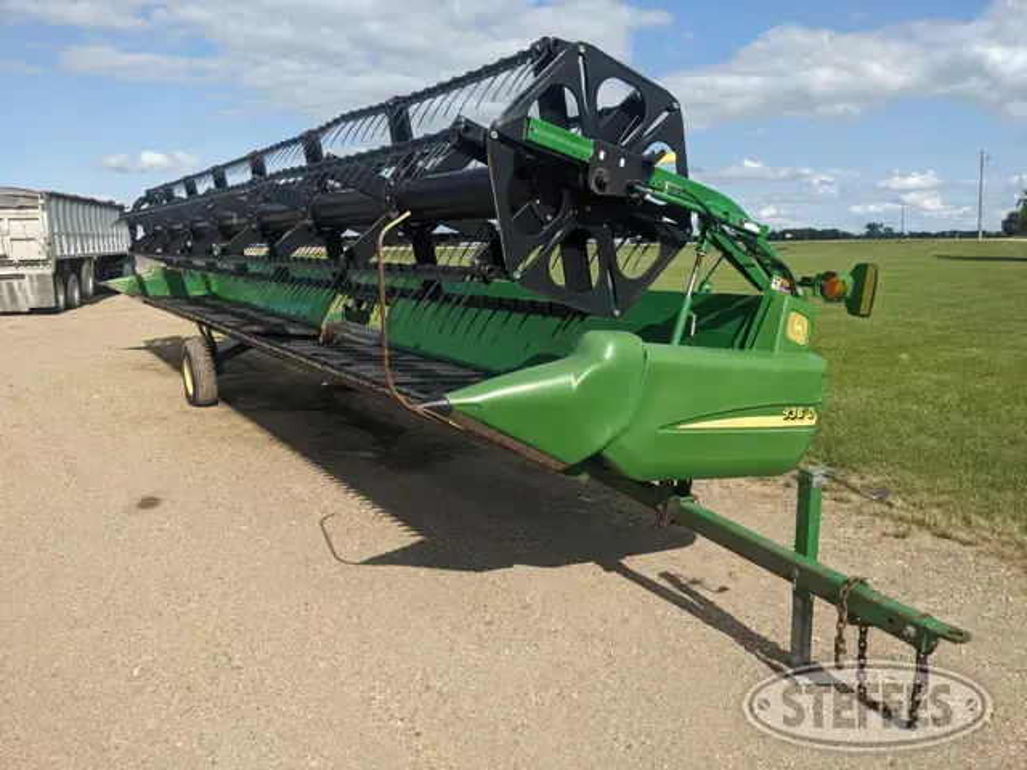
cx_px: 514
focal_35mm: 27
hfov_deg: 65.3
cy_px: 385
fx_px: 801
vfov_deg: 51.4
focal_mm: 4.38
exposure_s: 1/2933
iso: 56
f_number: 1.73
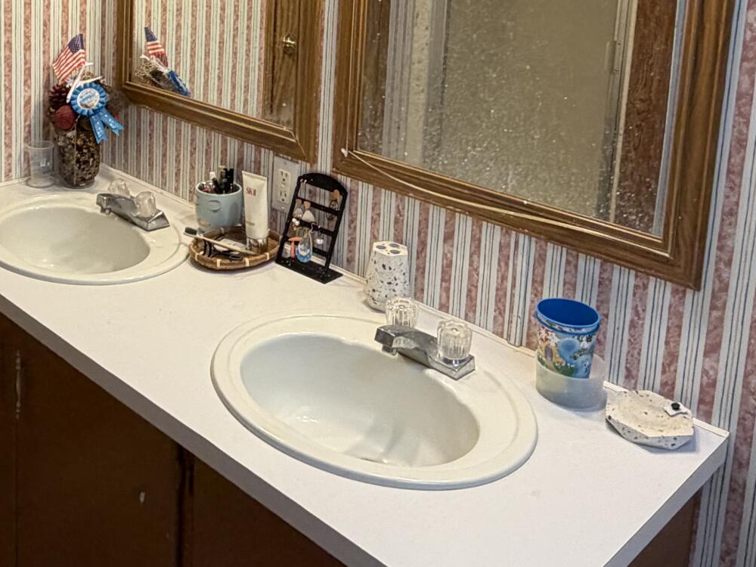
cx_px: 226
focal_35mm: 42
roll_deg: -2.4
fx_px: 917
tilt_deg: -7.9
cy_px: 26
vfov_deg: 32.2
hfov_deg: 43.9
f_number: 2.2
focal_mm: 2.22
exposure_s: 1/120
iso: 250
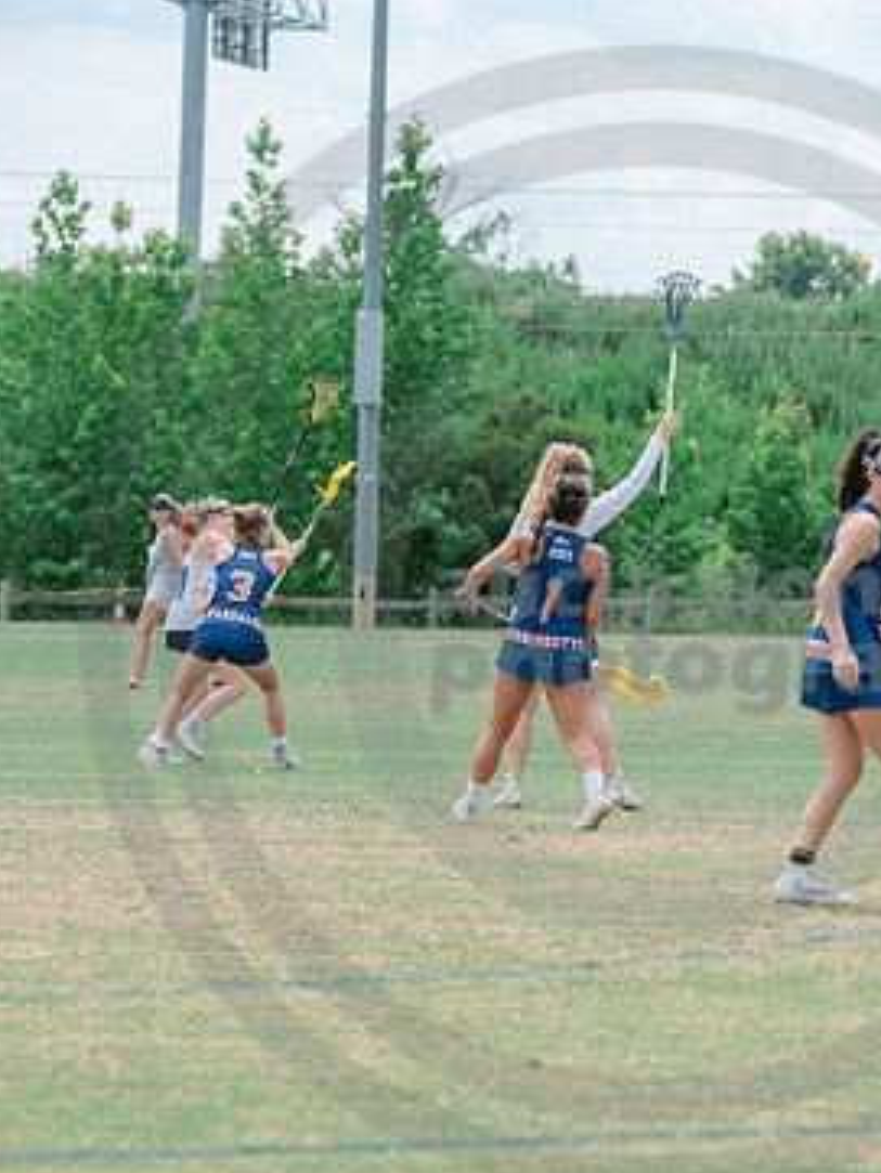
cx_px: 657
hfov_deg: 5.8
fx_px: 8648
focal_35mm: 255
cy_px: 622
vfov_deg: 7.8
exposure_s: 1/1600
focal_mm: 165
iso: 400
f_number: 5
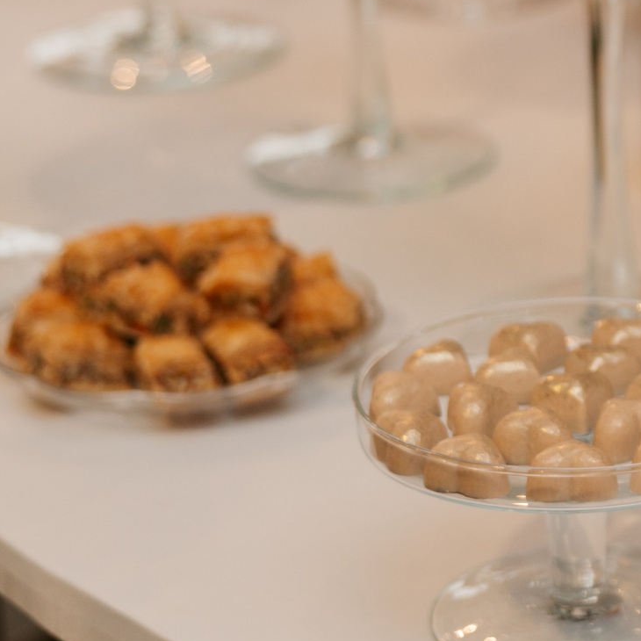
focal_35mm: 158
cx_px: 808
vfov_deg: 11.0
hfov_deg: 10.8
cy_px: 96
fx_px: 3310
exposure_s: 1/160
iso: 320
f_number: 2.2
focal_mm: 52
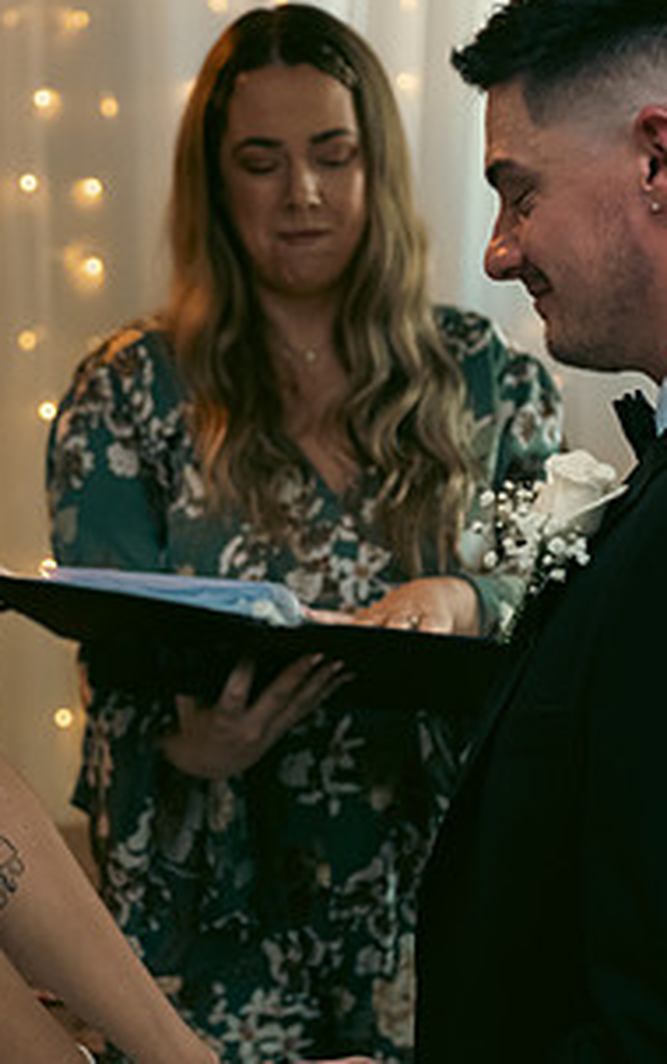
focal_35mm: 117
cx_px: 126
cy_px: 434
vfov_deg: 17.8
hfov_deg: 11.2
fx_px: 3395
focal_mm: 60
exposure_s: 1/160
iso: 1250
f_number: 3.5
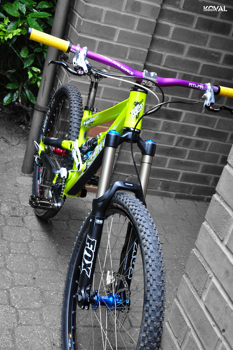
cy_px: 175
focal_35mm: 52
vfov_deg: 37.9
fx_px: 511
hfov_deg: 25.7
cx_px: 116
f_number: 7.1
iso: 800
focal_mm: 35
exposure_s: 1/40
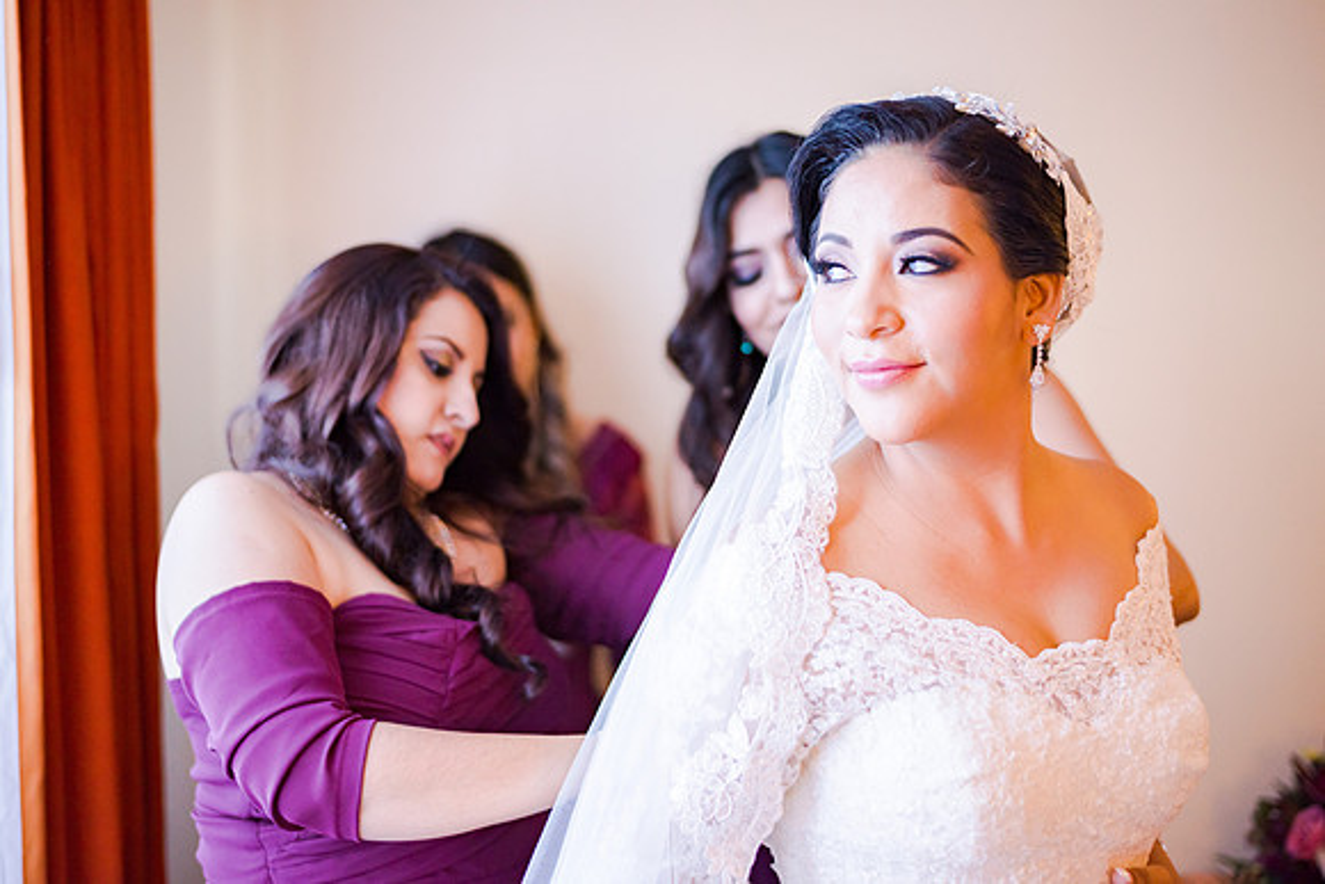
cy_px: 442
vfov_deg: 27.0
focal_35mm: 50
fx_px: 1841
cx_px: 662
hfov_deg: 39.6
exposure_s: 1/640
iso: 1600
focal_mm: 50
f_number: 1.8
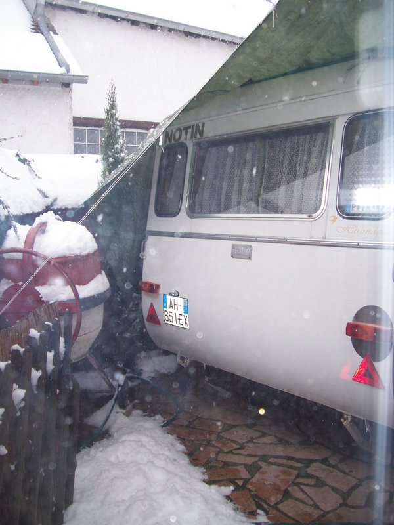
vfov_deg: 54.0
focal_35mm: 34
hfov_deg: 41.8
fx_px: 516
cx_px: 197
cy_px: 262
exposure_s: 1/164
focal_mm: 5.6
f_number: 2.7
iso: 80
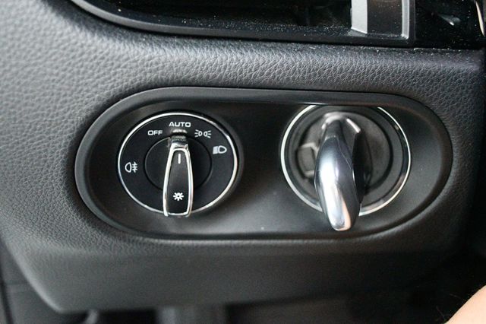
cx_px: 243
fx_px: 526
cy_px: 162
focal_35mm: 39
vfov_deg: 34.2
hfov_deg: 49.6
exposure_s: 1/60
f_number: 4.2
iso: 12800
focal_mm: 26
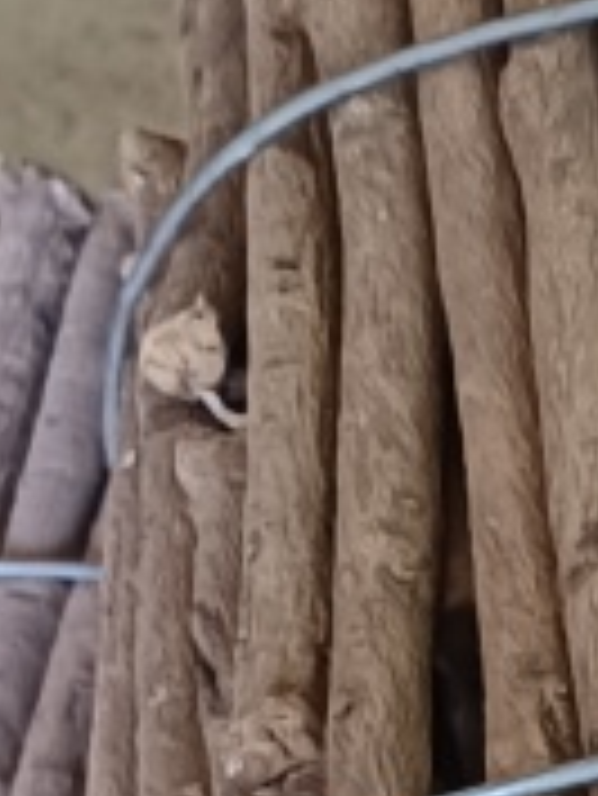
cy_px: 1572
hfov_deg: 8.4
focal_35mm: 163
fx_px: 3750
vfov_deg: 11.1
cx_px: 1403
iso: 1113
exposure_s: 1/33.3
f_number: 1.9
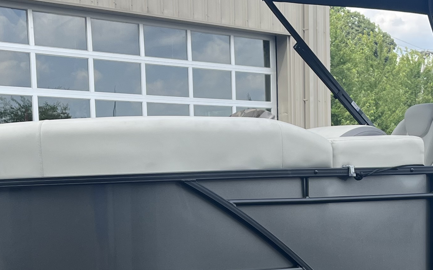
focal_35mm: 81
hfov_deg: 25.2
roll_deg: +0.6
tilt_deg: -9.2
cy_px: 285
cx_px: 331
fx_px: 956
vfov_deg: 15.7
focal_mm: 5.1
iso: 50
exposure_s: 1/920
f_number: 1.6
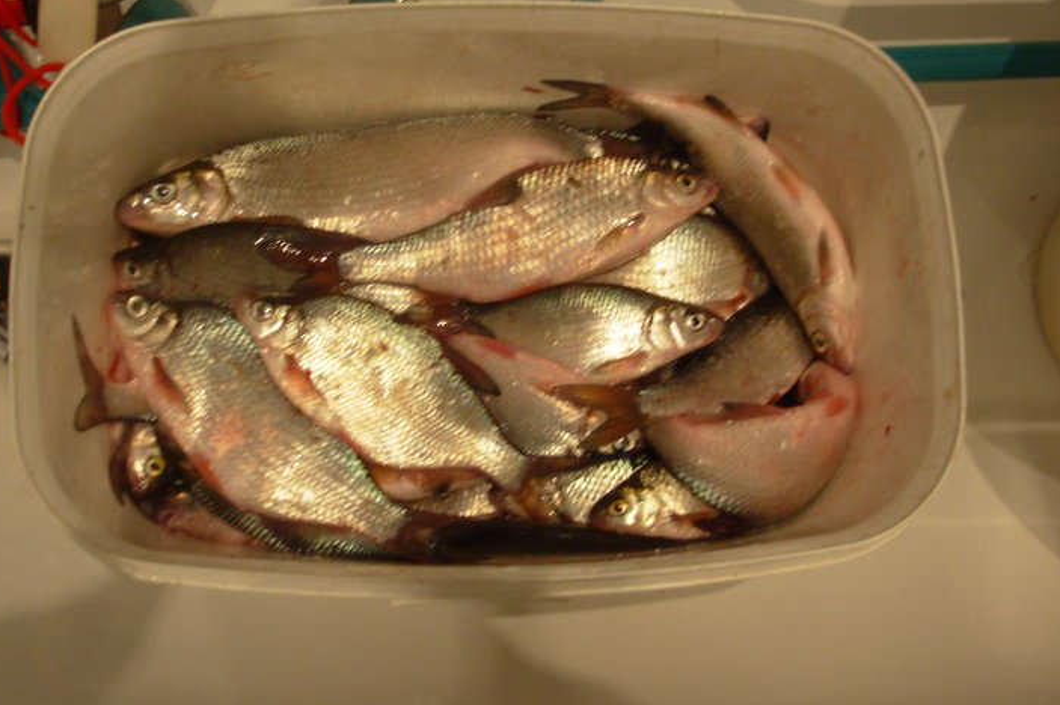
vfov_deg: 29.7
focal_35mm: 45
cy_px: 256
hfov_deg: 43.6
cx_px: 508
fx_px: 1324
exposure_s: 1/32
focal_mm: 6.3
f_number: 2.9
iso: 84
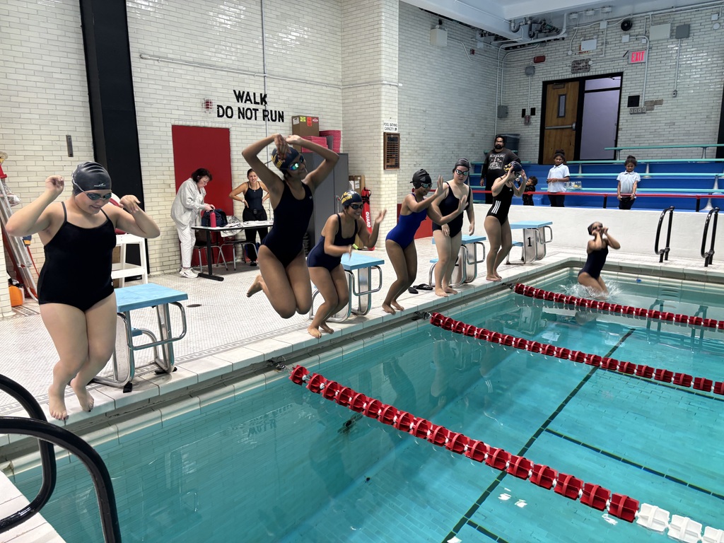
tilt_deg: -12.4
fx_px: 544
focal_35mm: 26
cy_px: 272
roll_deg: +0.6
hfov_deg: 67.3
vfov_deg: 53.1
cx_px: 362
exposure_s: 1/120
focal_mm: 5.96
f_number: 1.6
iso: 125
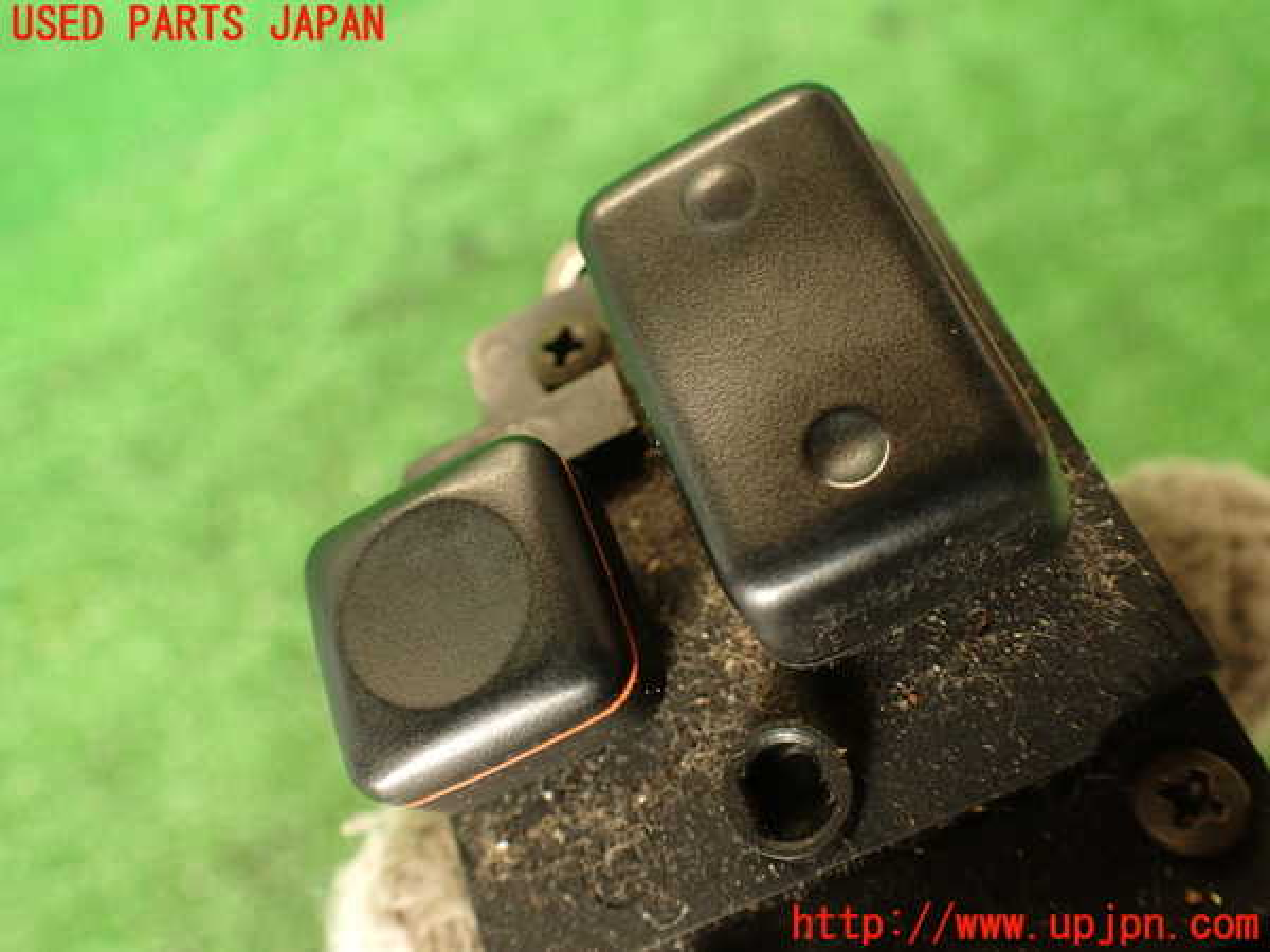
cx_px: 635
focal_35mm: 30
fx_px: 1101
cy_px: 476
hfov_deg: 60.0
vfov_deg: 46.8
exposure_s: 1/40
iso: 200
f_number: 2.3
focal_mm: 5.4
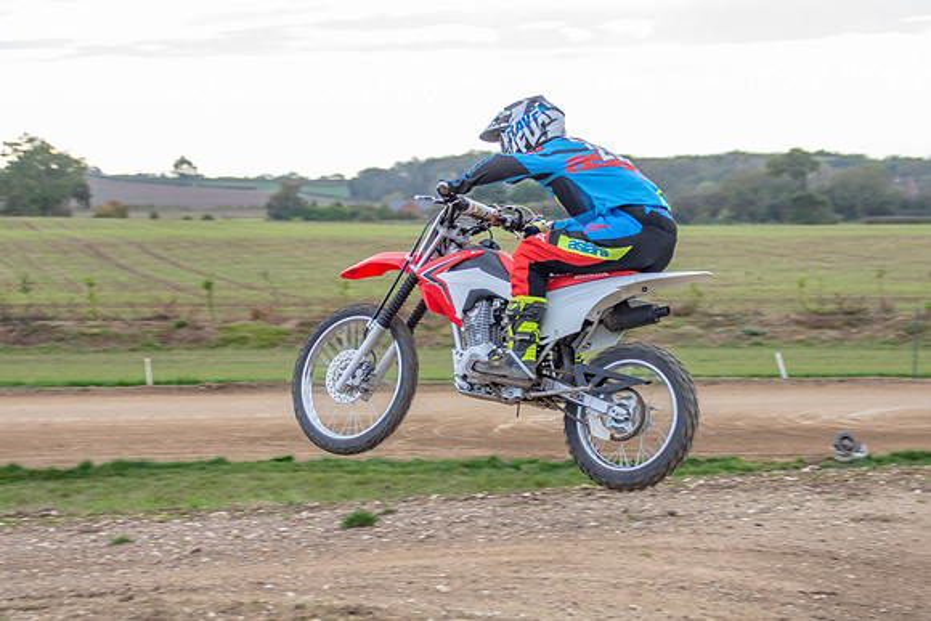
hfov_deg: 17.0
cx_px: 538
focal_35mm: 120
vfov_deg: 11.4
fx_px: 3108
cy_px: 318
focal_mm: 66
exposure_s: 1/400
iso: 400
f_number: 6.3
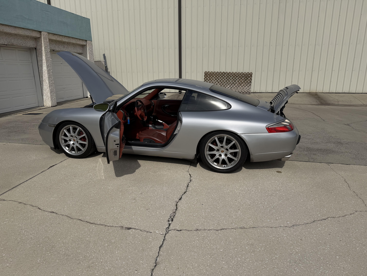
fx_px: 254
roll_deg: +1.8
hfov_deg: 71.6
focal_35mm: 24
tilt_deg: -14.3
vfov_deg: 56.8
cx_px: 184
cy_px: 138
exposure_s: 1/11905
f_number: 1.78
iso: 80
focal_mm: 6.76
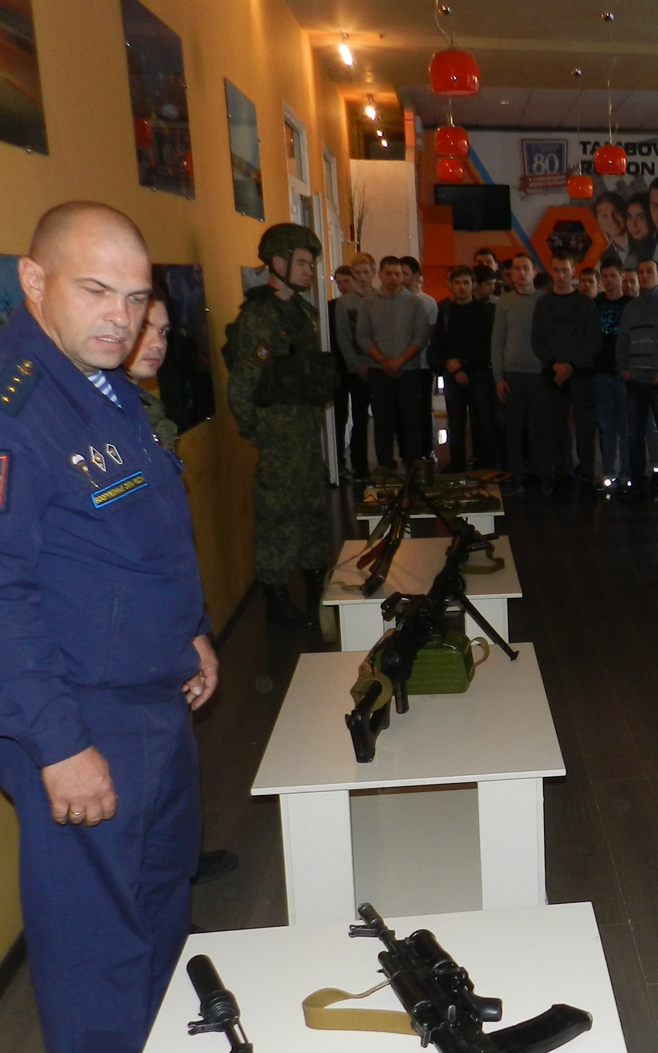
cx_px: 692
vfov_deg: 45.2
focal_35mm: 44
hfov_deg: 27.2
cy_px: 594
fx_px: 1262
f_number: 3.4
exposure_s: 1/30
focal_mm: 4
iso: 200
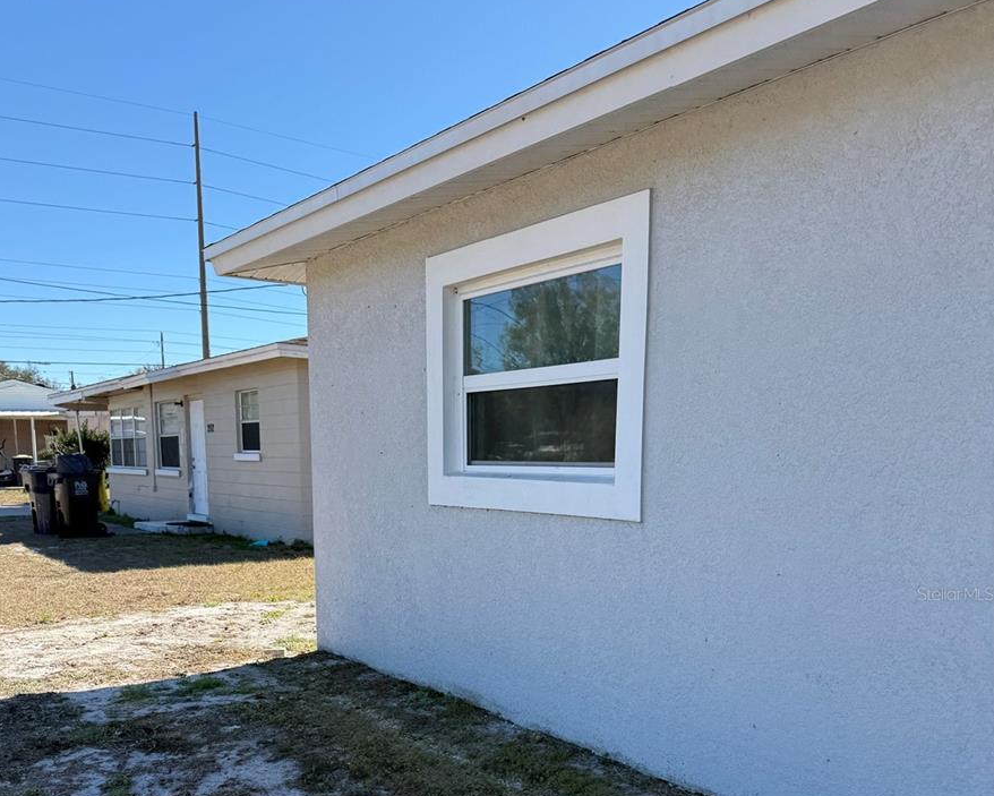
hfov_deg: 55.6
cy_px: 593
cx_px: 488
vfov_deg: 44.4
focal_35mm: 32
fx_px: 942
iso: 80
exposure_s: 1/2232
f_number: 1.78
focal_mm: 6.76
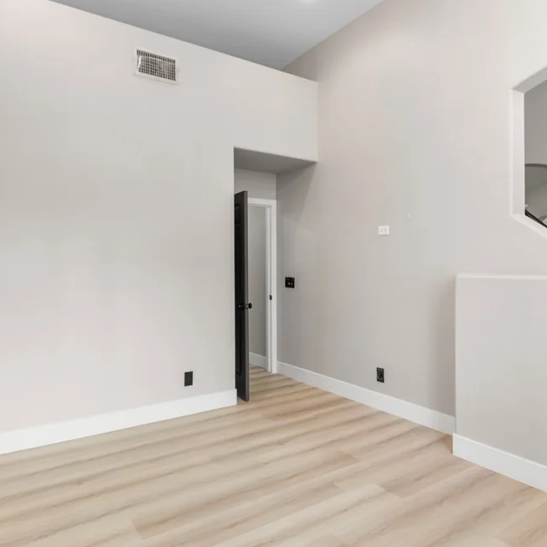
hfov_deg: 65.0
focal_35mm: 24
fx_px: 429
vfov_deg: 65.0
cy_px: 267
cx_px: 262
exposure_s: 1/2
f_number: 8
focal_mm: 18
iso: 400
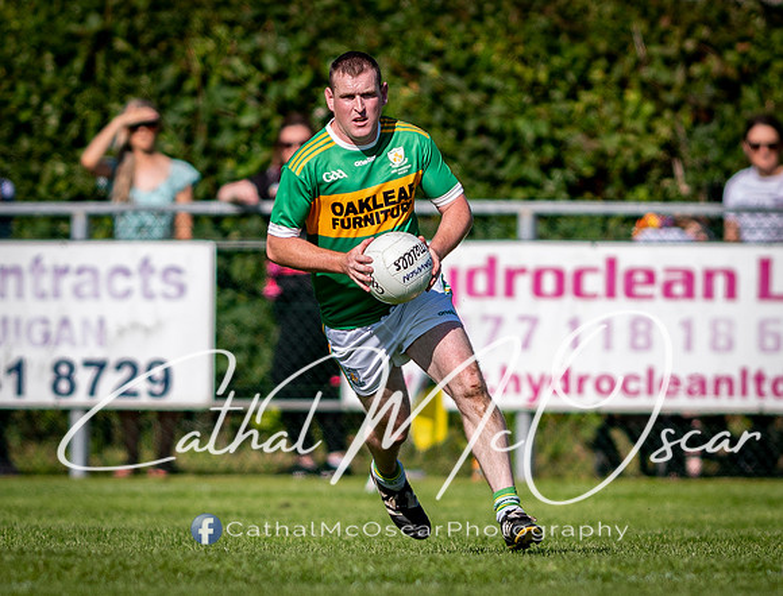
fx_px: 22782
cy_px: 339
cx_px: 296
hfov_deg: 2.0
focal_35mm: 1001
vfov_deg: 1.5
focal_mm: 300
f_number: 2.8
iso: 100
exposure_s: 1/2500
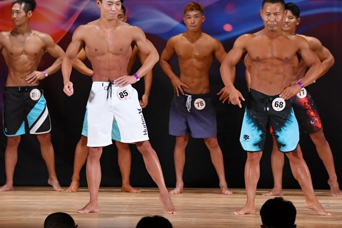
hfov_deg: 7.4
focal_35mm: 278
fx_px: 2641
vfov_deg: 4.9
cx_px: 182
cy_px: 110
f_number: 5.6
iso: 3200
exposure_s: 1/400
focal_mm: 150
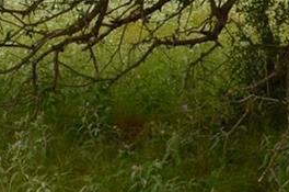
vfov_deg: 5.2
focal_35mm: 256
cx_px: -128
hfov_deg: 7.9
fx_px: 2051
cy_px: -195
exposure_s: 1/250
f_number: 10
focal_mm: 22
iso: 250
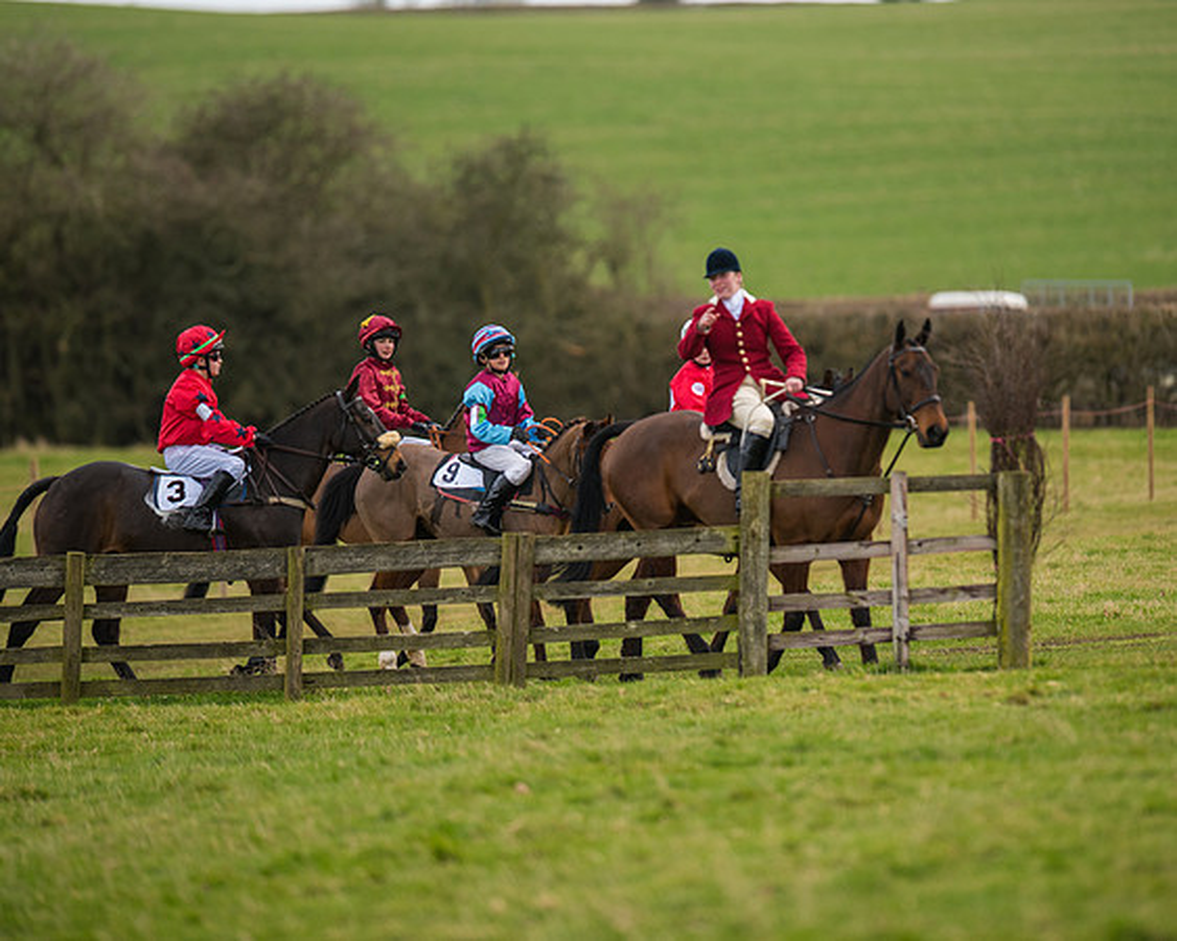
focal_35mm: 450
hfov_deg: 4.3
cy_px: 470
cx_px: 648
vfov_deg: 3.4
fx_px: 15674
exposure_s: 1/1600
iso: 400
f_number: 4
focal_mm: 400
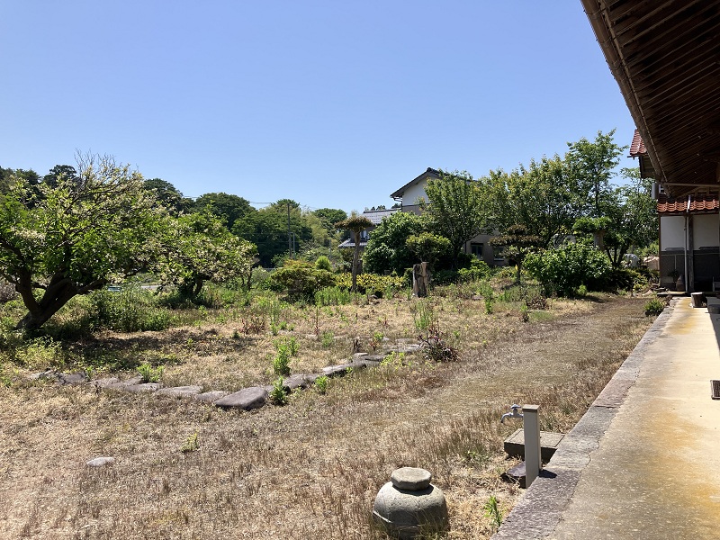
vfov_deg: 49.7
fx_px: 582
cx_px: 360
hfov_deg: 63.4
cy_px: 270
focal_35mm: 28
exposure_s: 1/1869
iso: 32
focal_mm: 3.99
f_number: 1.8
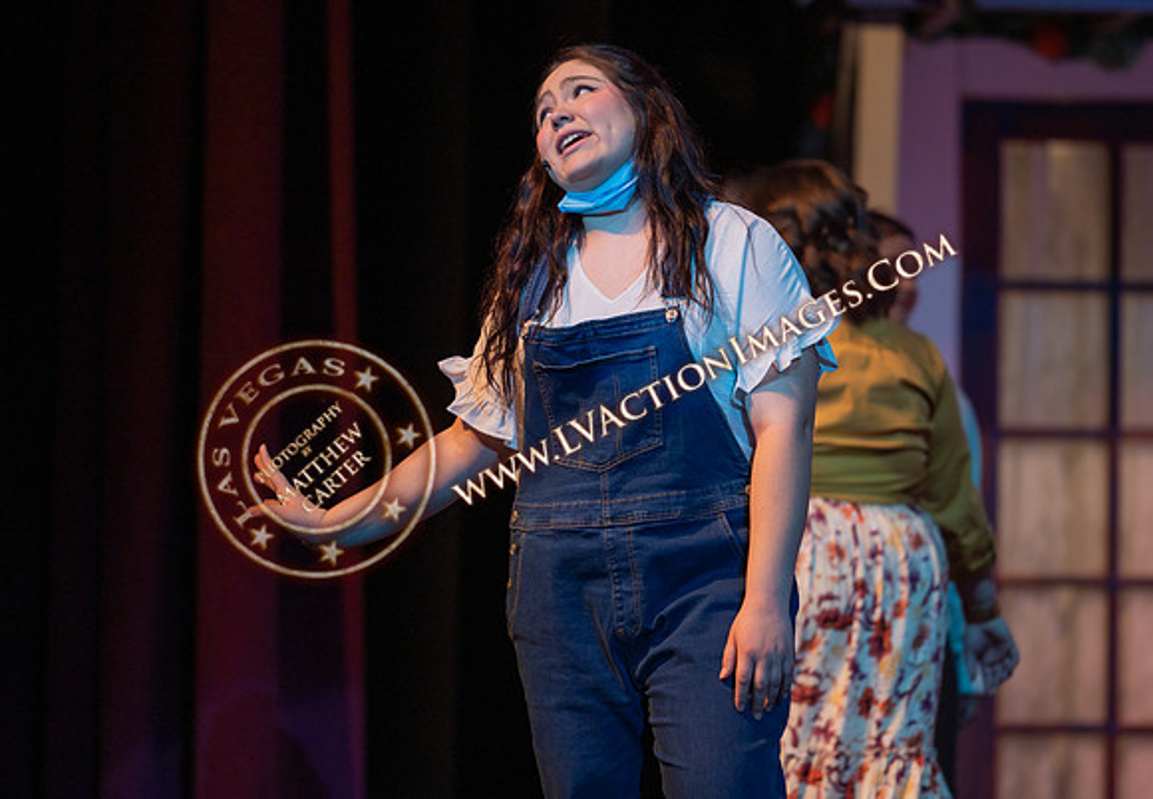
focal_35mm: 212
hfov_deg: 9.6
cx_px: 619
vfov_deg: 6.7
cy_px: 387
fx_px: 6869
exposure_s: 1/250
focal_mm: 200
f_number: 2.8
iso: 450
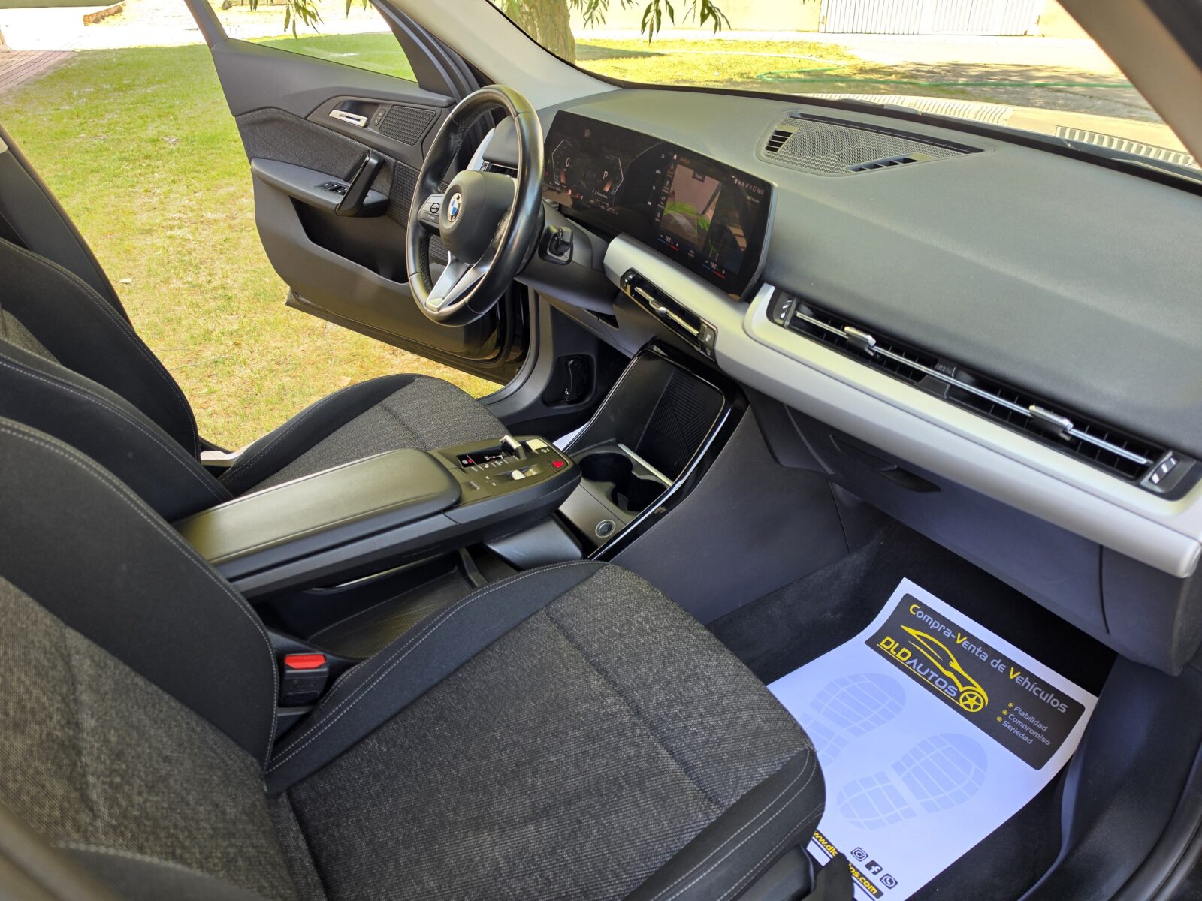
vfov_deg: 58.9
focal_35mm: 23
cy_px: 450
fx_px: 799
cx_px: 601
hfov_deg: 73.9
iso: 32
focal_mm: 6.5
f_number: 1.4
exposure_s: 1/100
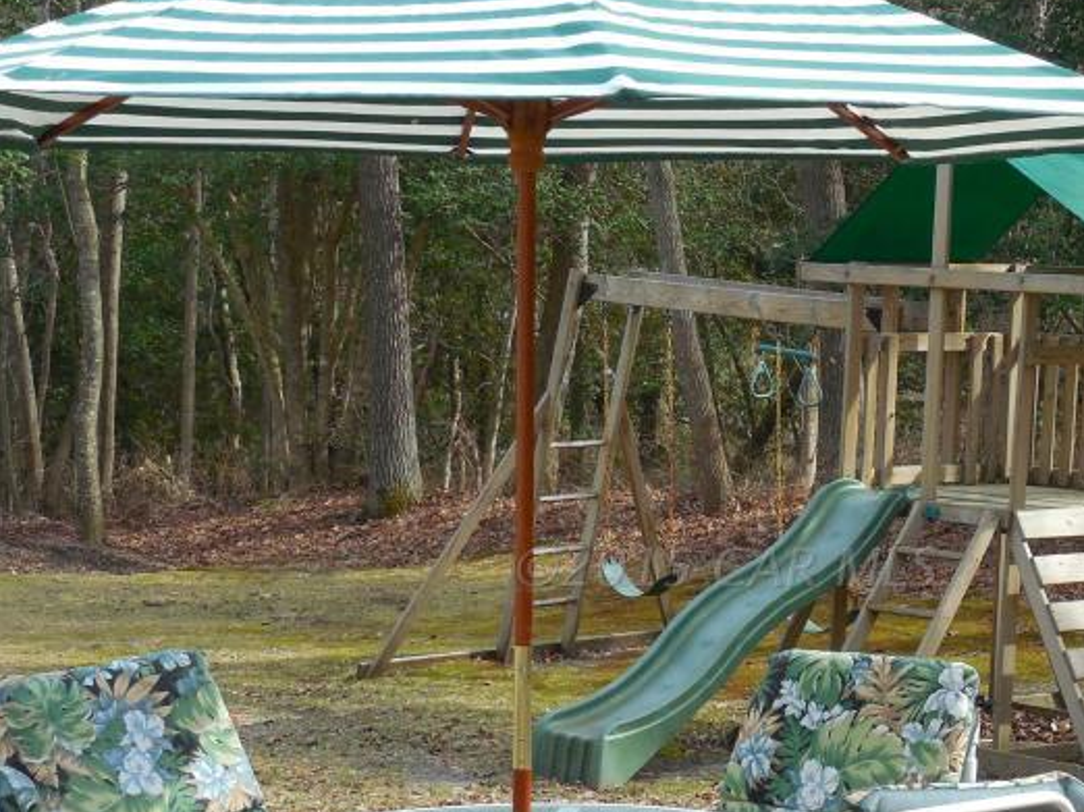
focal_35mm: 106
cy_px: 567
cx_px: 727
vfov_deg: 13.9
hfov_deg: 18.5
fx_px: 3318
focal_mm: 9.8
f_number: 4.2
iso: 125
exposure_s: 1/320
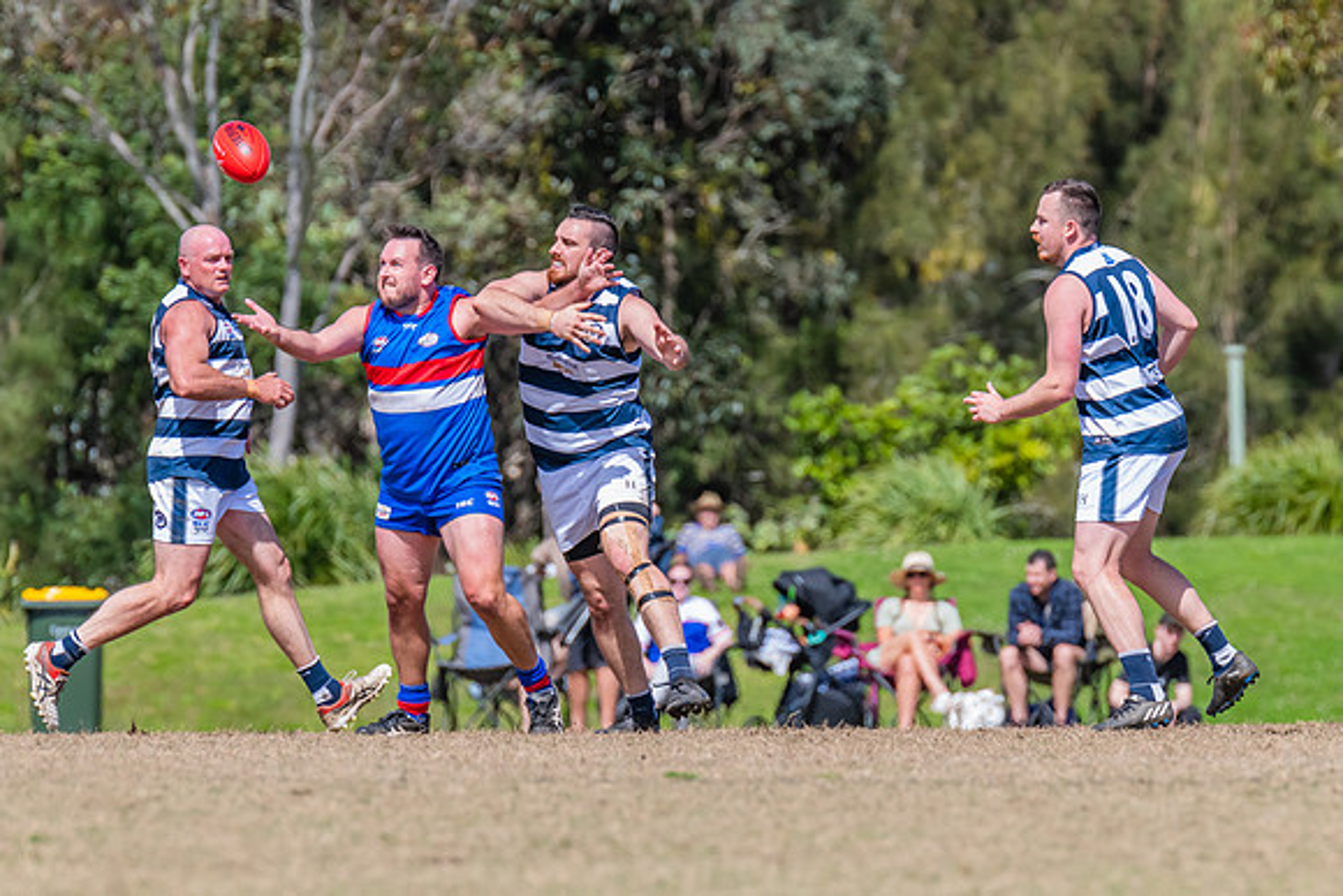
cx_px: 786
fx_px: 19056
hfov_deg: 4.0
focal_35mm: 511
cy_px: 438
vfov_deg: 2.7
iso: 800
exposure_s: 1/2000
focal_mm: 420
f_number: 8
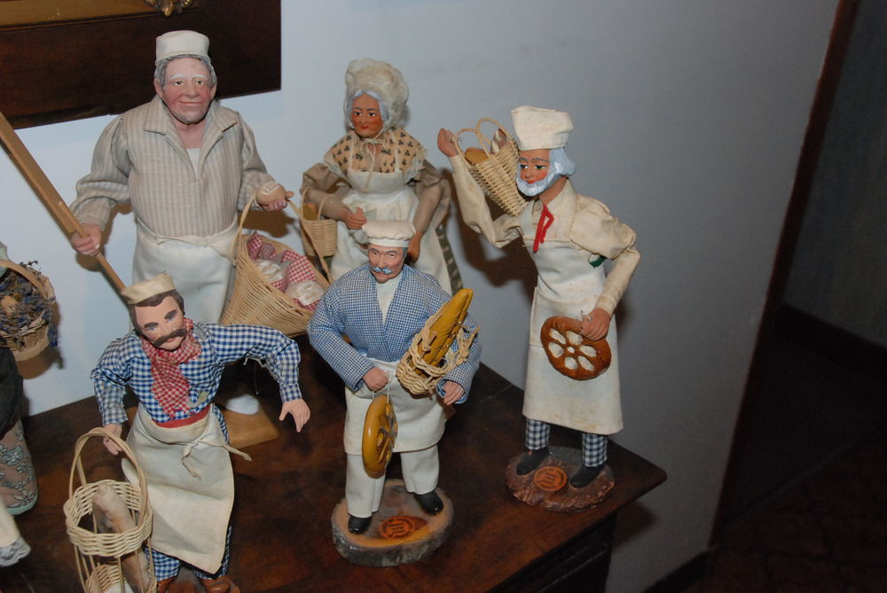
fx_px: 962
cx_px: 444
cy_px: 296
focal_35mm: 39
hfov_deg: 49.5
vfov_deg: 34.3
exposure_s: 1/60
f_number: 5.6
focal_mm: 26
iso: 1600
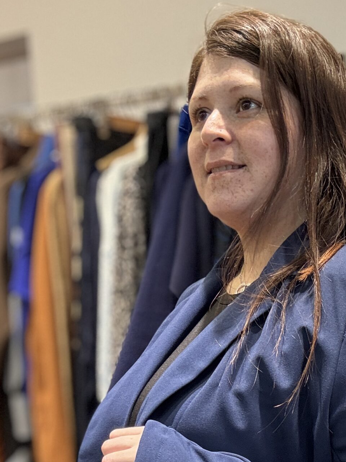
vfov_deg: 30.6
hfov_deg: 24.0
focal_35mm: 60
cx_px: 283
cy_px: 426
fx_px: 800
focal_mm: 2.69
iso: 160
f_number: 1.9
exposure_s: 1/50
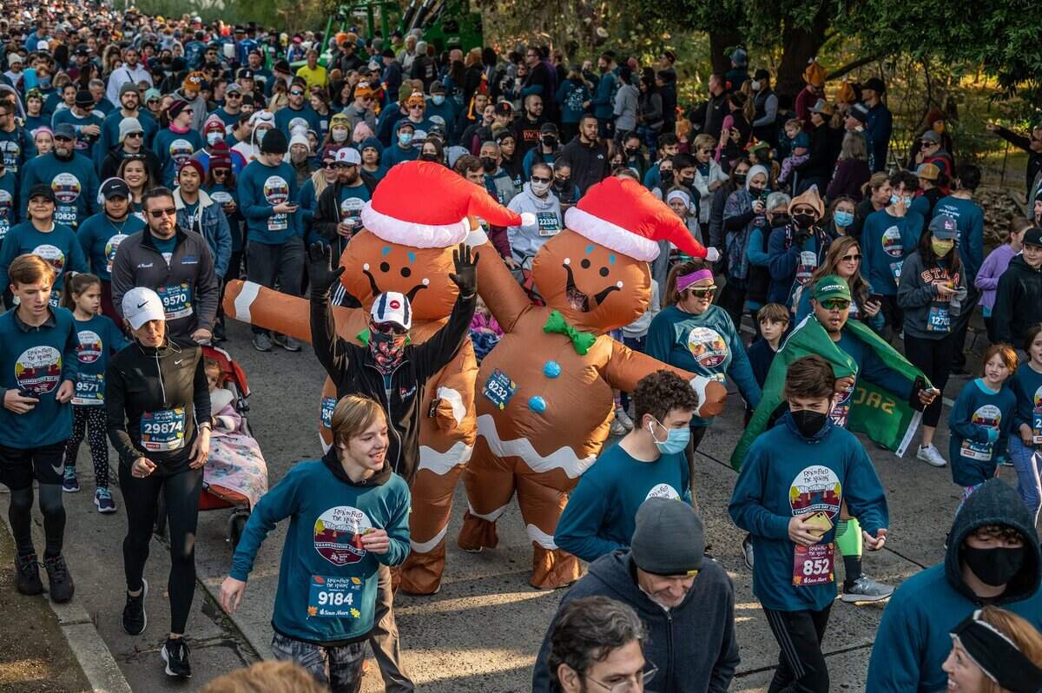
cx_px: 521
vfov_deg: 28.0
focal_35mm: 48
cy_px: 346
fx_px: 1388
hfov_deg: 41.1
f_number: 4
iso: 400
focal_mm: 48
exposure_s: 1/640
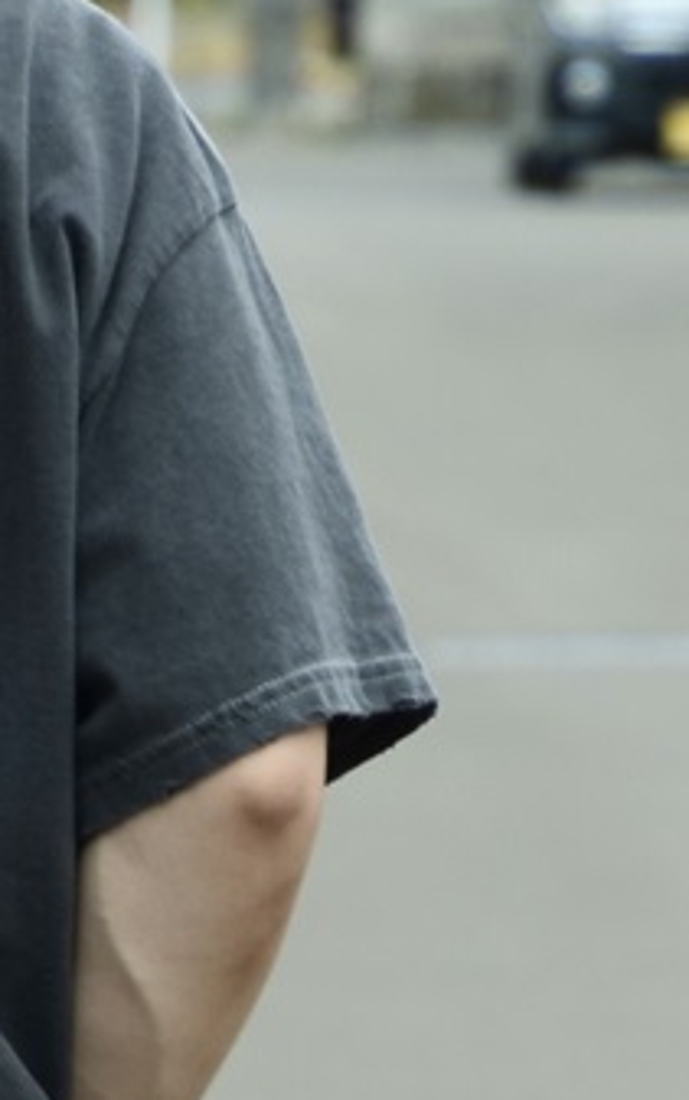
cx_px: -483
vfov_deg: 3.5
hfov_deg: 2.2
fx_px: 17613
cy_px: 2195
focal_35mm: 587
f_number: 5.6
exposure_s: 1/200
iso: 125
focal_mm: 86
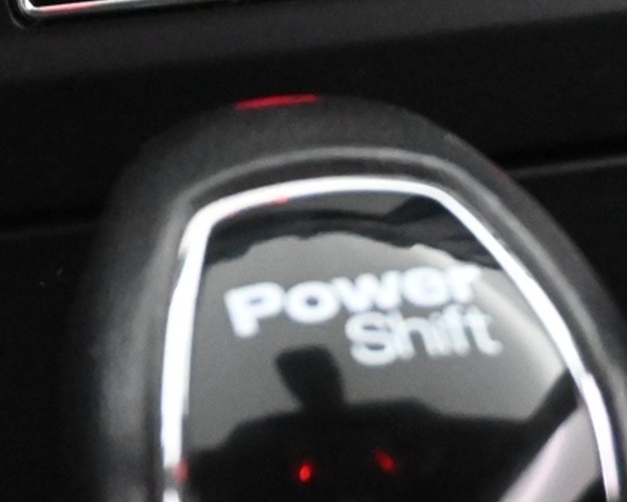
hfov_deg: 12.9
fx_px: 2764
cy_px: -301
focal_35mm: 149
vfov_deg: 10.0
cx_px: 171
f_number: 4.5
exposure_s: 1/40
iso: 9000
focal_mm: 27.5
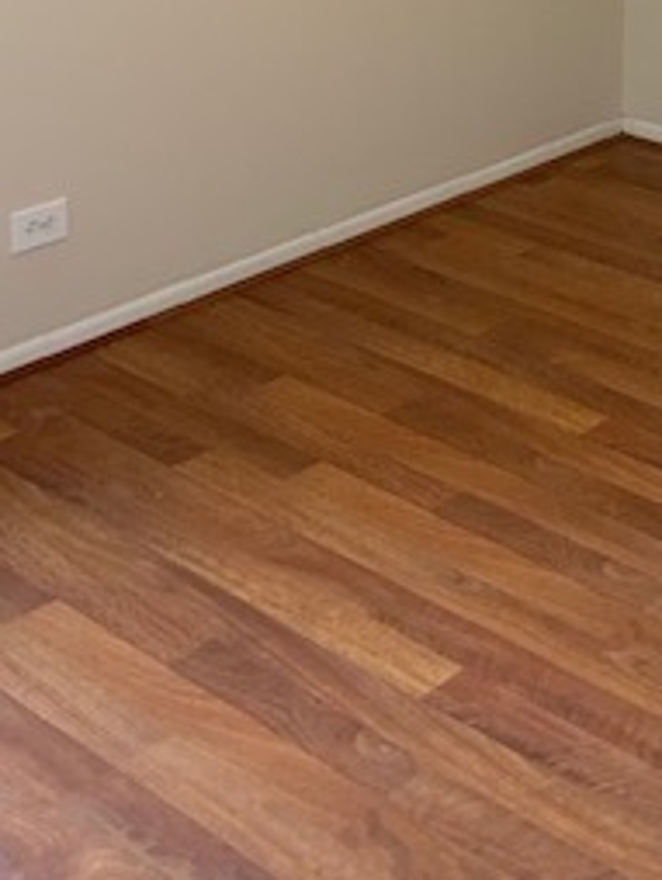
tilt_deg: -9.0
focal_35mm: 73
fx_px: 1858
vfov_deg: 24.4
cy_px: -152
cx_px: 607
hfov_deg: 19.8
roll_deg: -1.3
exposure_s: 1/60
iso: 80
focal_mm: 3
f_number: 1.8
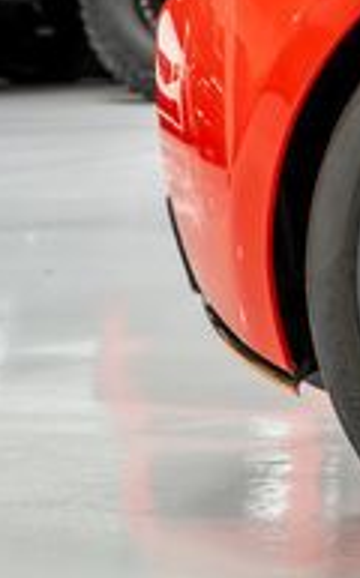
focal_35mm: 193
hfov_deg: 6.4
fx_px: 3041
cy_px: 94
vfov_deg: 10.8
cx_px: 897
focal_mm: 57
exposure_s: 1/60
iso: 800
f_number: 5
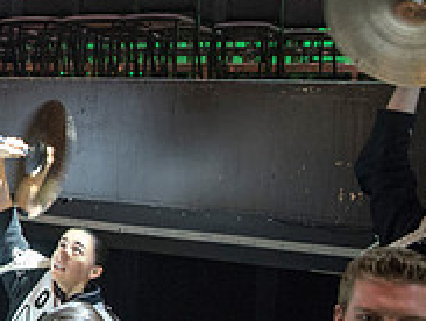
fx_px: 900
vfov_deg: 20.2
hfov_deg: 21.9
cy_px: 192
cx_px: -223
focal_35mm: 73
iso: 4000
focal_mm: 24
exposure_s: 1/100
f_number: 2.8
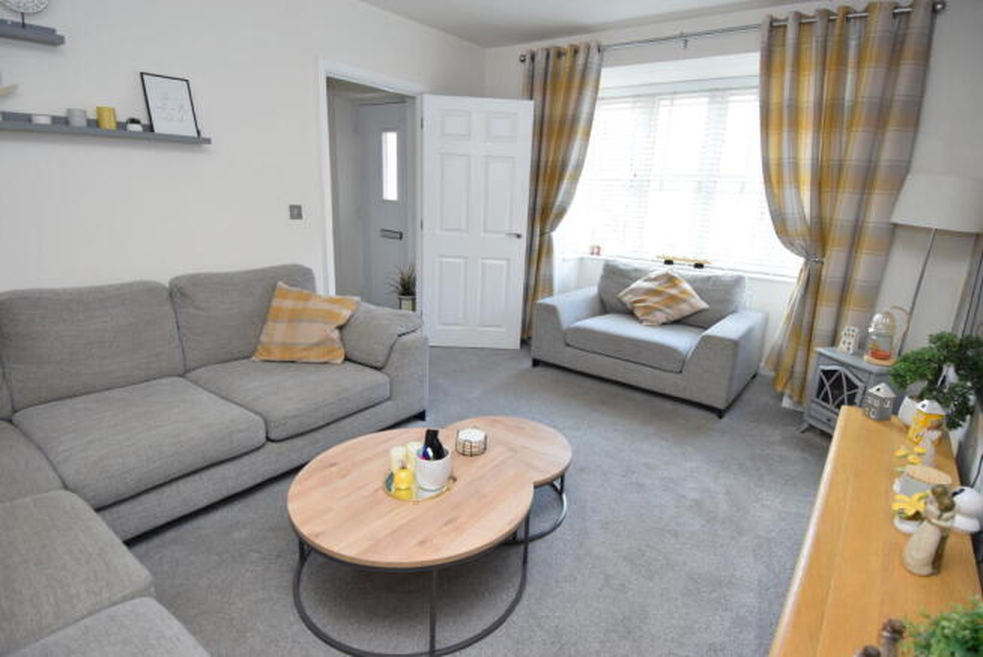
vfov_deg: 67.5
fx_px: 492
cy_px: 328
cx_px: 492
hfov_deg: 90.0
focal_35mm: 18
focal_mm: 12
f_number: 4
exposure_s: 1/60
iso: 800
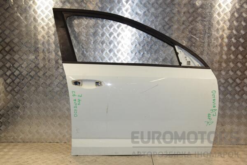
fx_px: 268
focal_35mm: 39
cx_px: 124
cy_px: 82
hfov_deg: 49.6
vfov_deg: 34.2
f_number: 9
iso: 800
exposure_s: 1/200
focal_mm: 26
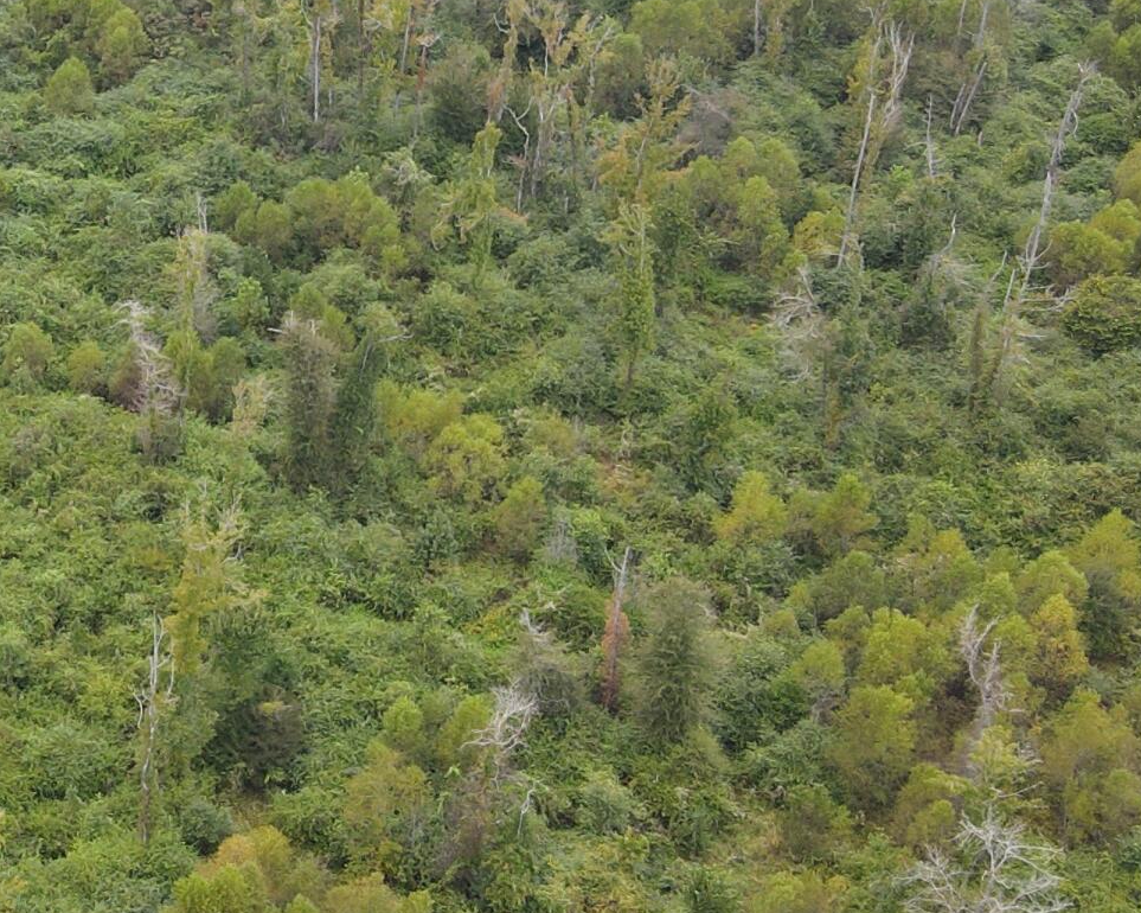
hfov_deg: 24.5
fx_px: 2465
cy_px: 223
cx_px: -83
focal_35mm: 73
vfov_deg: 20.8
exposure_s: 1/100
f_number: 2.8
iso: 100
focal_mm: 4.5
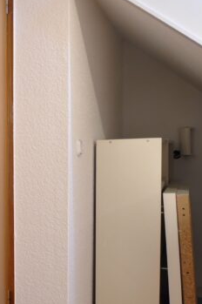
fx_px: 371
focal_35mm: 44
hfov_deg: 20.8
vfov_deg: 44.5
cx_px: -164
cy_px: 164
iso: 200
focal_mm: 10
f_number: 3.5
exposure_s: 1/4
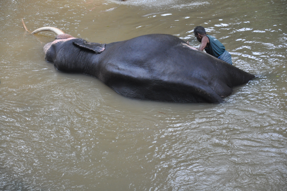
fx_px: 1015
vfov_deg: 10.7
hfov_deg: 16.1
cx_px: 144
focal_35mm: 128
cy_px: 96
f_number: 5.6
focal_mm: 85
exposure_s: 1/500
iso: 1400
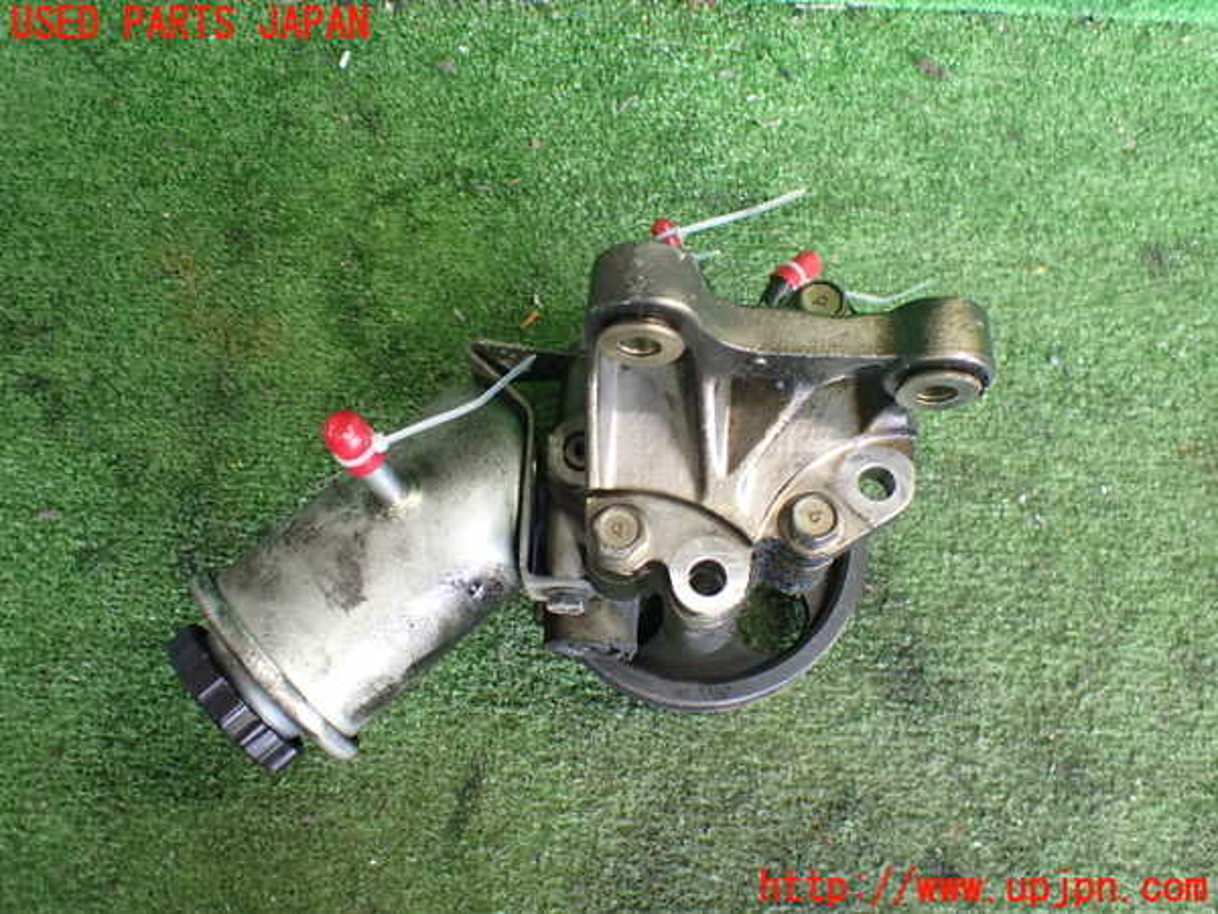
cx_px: 609
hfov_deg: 60.0
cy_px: 457
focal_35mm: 30
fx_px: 1056
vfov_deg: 46.8
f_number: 2.3
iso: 800
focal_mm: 5.4
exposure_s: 1/80
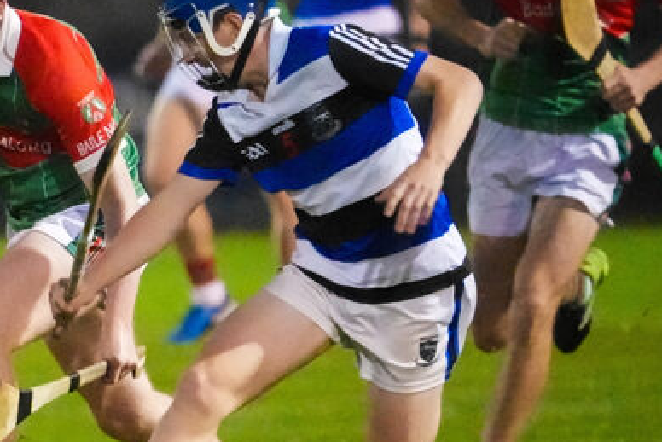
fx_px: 22754
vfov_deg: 1.1
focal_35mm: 1237
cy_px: 212
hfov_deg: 1.7
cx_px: 67
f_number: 6.3
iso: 64000
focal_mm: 600
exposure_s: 1/1000
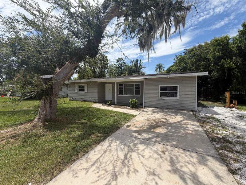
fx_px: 99
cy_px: 92
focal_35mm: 14
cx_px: 123
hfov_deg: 102.1
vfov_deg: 85.7
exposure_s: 1/779
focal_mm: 2.22
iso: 20
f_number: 2.2
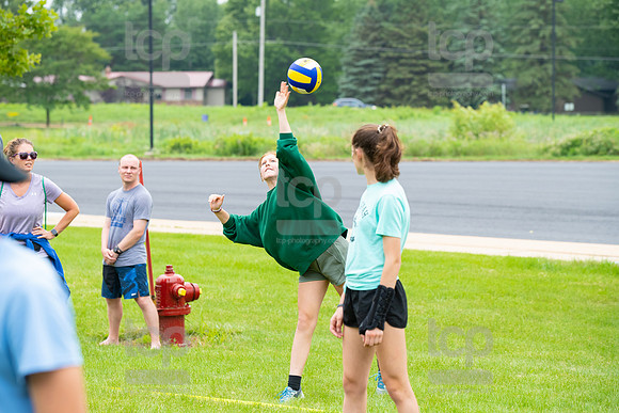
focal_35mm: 122
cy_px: 206
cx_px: 310
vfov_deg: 11.2
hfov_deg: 16.8
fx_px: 2098
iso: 640
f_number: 4.5
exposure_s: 1/1000
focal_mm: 122
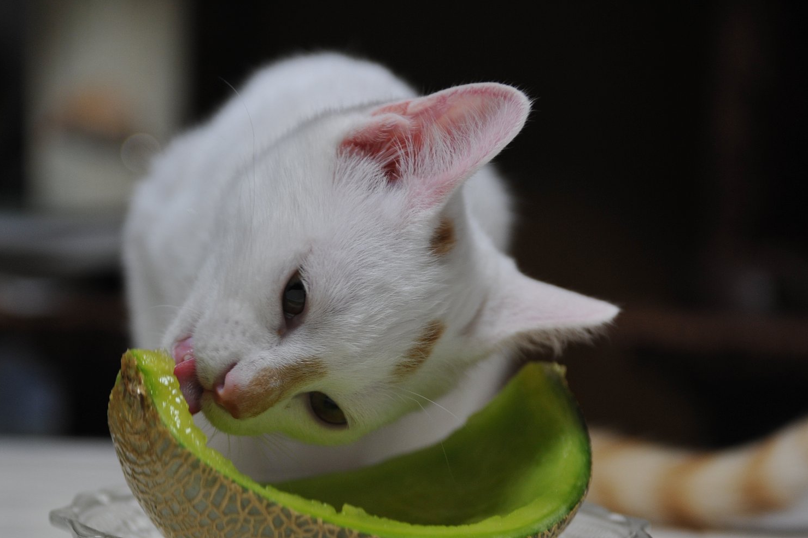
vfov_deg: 14.1
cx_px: 314
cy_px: 368
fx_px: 2176
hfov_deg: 21.0
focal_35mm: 97
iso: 800
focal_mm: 70
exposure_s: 1/80
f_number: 4.5
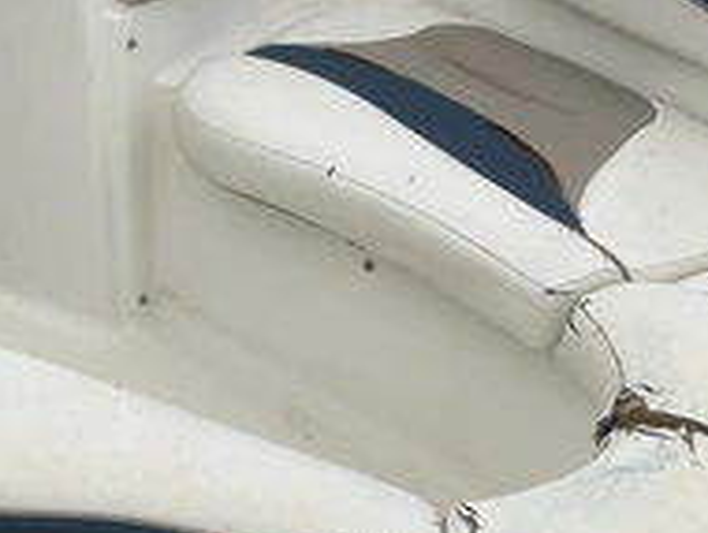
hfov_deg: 30.9
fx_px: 1249
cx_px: 142
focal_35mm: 61
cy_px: 164
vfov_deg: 23.9
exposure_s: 1/2959
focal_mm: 3
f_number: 1.8
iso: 25
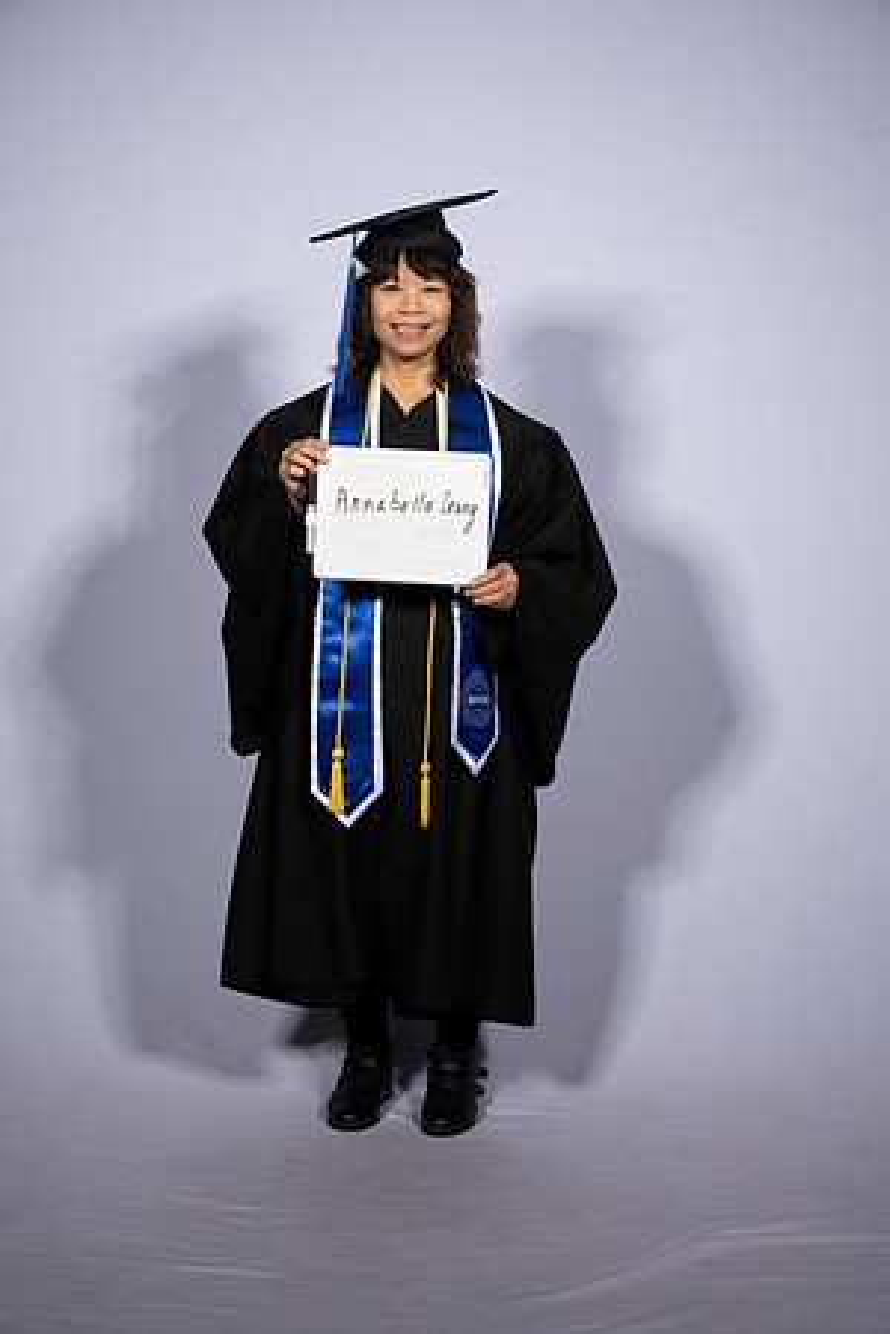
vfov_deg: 28.8
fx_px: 2596
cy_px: 667
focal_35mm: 70
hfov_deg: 19.5
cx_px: 445
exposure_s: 1/200
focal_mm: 70
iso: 100
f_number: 8
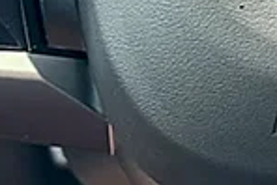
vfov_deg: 11.0
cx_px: 346
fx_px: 947
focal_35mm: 123
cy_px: -42
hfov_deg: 15.9
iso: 100
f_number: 1.78
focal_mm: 6.86
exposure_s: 1/206
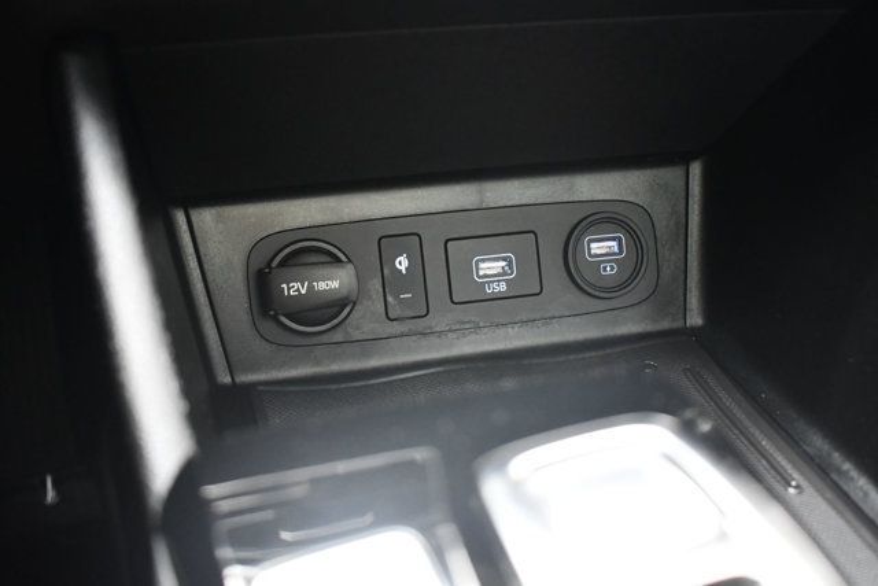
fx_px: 878
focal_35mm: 36
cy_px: 293
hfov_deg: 53.1
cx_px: 439
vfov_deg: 36.9
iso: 3600
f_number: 4
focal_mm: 24
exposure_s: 1/60
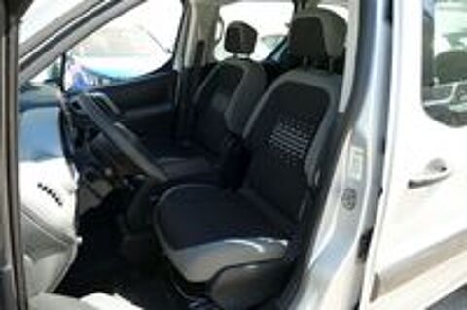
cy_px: 155
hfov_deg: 71.6
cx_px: 234
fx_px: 324
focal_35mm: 25
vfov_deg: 51.2
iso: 125
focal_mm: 9.12
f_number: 2.8
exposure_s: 1/200
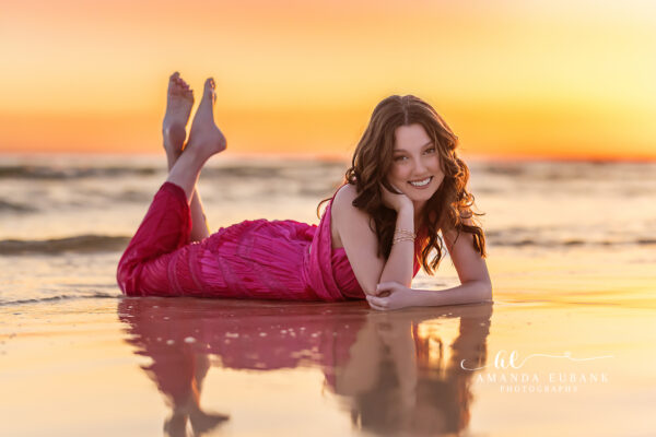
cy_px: 218
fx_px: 1549
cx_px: 328
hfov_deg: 23.9
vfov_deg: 16.1
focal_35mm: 85
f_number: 2.2
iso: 800
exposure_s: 1/6400
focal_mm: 85
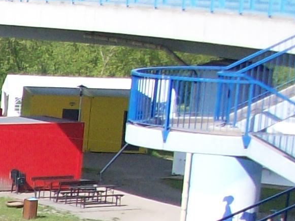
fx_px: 1637
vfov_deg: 7.5
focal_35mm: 192
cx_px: -475
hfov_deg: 9.0
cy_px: 398
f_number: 2.8
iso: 64
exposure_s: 1/691
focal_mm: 5.7
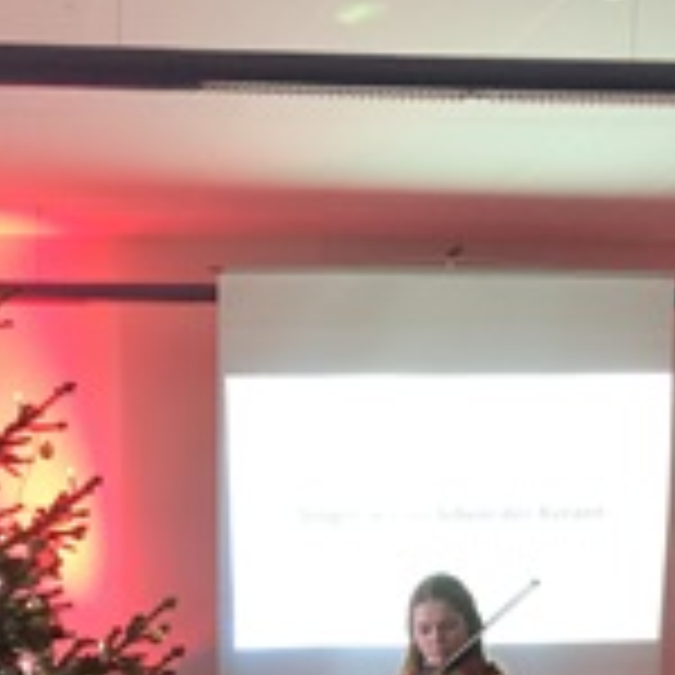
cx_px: 63
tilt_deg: -5.4
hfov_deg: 25.3
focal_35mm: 66
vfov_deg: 24.5
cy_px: 729
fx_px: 1456
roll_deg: +0.7
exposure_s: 1/14
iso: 100
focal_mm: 3.99
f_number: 1.8
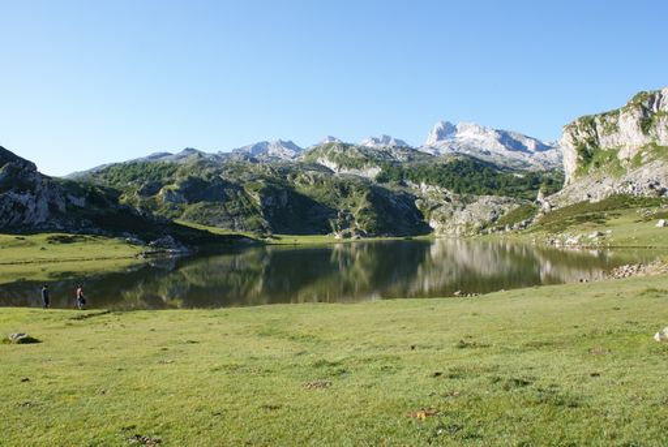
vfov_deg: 48.1
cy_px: 224
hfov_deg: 67.3
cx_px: 334
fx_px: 502
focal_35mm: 27
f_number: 10
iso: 100
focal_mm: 18
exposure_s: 1/80
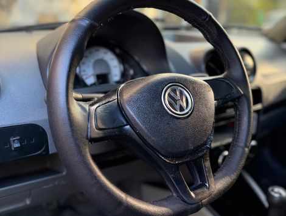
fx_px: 199
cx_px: 143
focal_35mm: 24
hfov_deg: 71.5
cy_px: 108
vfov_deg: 56.9
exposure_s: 1/60
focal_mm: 6.76
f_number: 1.78
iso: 200
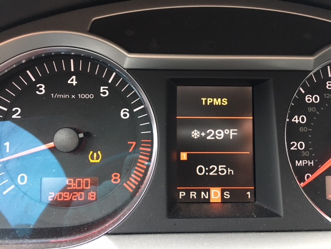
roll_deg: +0.4
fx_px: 277
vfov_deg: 48.2
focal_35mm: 29
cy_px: 124
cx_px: 166
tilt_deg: -19.1
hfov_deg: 61.7
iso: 125
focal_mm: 4.15
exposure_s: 1/30
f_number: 2.2
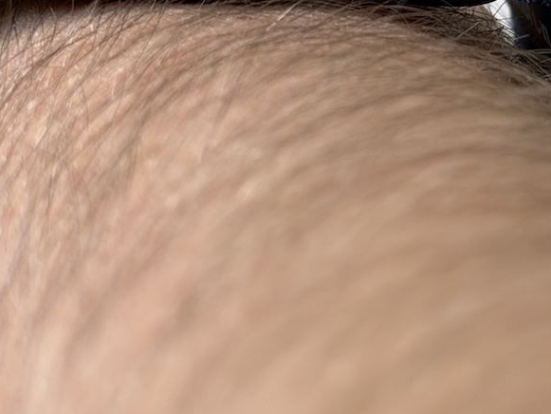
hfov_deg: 12.6
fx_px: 2500
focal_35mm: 157
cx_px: 328
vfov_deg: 9.4
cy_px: 66
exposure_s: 1/83
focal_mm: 6.76
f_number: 1.78
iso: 100
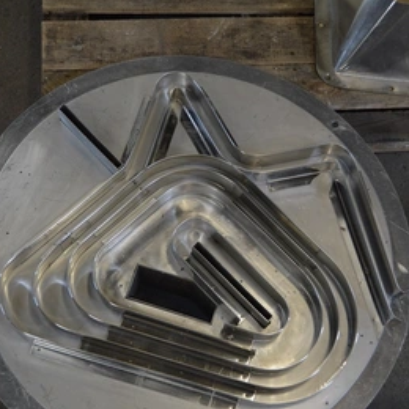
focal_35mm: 51
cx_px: 204
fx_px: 682
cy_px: 271
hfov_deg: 33.4
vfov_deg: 33.1
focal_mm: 26
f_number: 4
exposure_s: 1/60
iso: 400
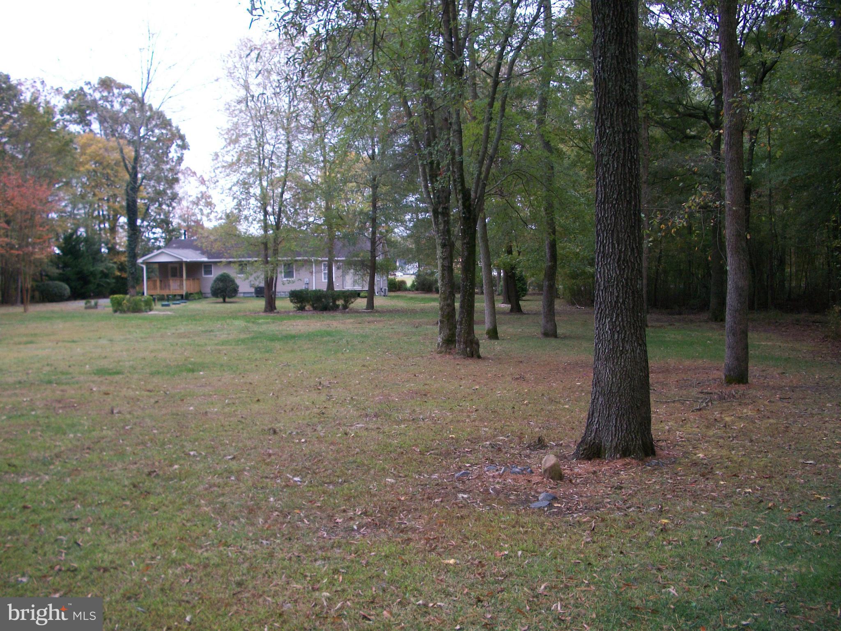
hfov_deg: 52.6
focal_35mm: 35
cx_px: 420
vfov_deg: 40.7
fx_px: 850
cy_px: 316
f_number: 3.1
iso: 80
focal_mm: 6.3
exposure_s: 1/125
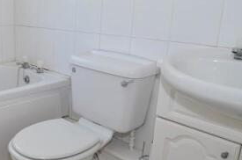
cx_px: 16
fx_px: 288
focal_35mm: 43
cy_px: 78
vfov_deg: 31.0
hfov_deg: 41.2
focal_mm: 12
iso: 400
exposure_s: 1/80
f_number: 4.5
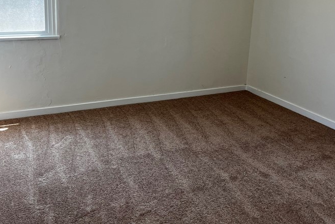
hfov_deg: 46.4
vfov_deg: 31.6
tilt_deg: -14.4
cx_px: 175
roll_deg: -1.8
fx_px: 391
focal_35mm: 42
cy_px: 70
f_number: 1.6
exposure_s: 1/111
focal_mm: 5.1
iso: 125
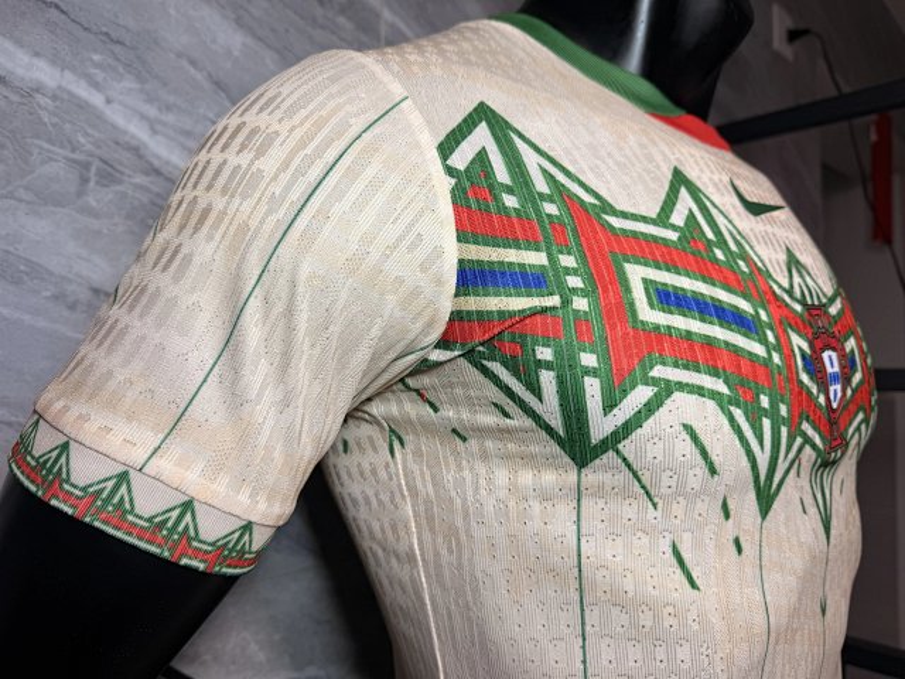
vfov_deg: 56.8
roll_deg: +0.9
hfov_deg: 71.6
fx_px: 627
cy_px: 340
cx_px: 452
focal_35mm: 24
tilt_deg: +1.6
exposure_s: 1/100
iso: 64
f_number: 1.78
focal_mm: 6.76
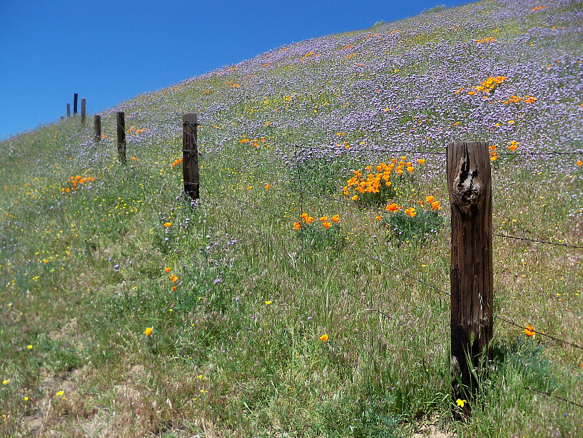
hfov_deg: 52.6
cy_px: 219
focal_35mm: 35
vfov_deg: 40.7
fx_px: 589
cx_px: 292
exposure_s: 1/640
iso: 64
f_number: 3.5
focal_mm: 6.2
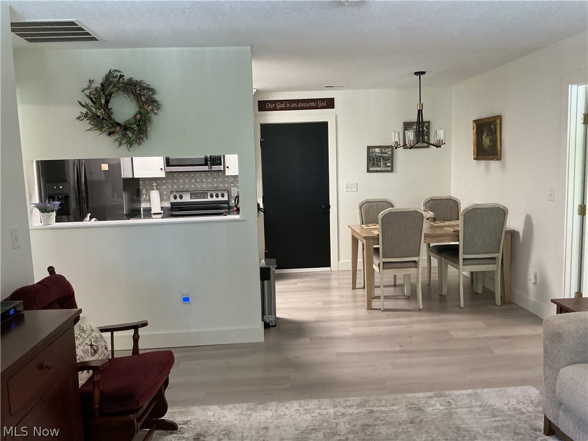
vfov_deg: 48.2
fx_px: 493
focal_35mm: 29
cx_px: 294
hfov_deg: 61.7
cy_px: 220
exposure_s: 1/60
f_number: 1.8
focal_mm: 3
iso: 160
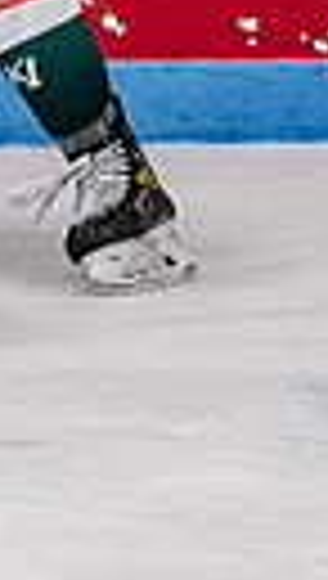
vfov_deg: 2.1
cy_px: -270
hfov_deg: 1.2
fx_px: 15869
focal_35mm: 1031
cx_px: -150
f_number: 3.5
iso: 2000
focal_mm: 86
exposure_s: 1/800
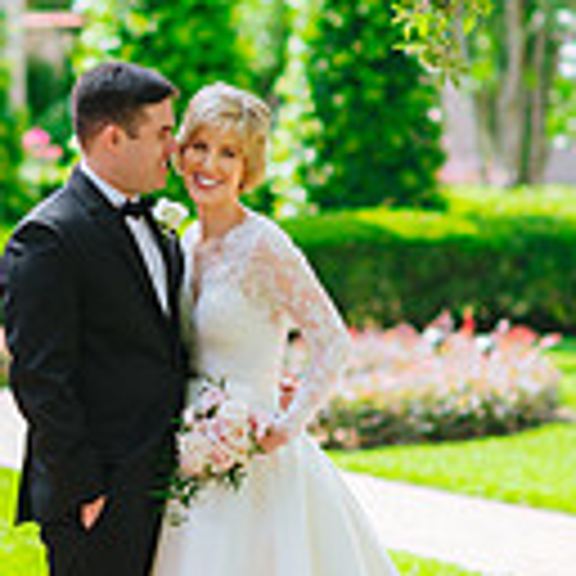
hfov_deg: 6.9
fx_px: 4782
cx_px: 117
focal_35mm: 254
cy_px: 230
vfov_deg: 6.9
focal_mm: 85
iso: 100
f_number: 2
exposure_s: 1/800
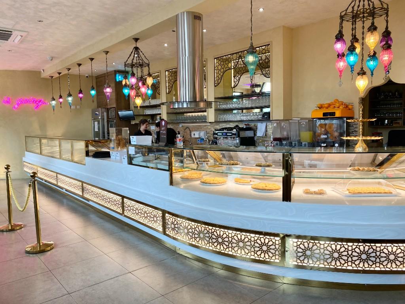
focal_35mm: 26
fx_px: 304
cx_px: 202
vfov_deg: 53.1
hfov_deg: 67.3
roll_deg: +1.2
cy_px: 152
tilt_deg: -4.4
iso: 100
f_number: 1.8
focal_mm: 4.25
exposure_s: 1/100
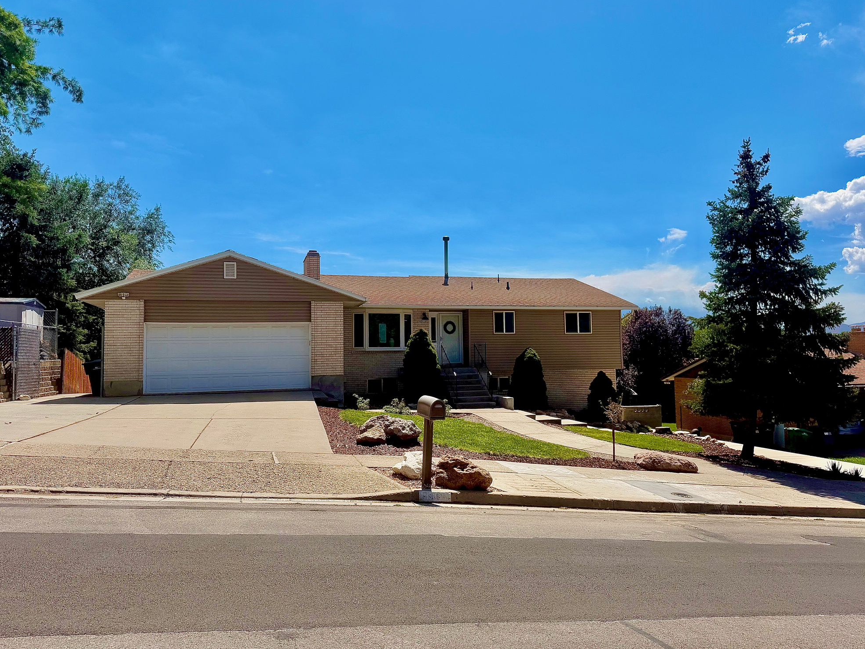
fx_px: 625
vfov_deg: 54.9
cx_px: 436
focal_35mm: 25
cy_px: 315
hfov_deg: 69.4
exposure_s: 1/9091
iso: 80
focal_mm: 6.76
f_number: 1.78
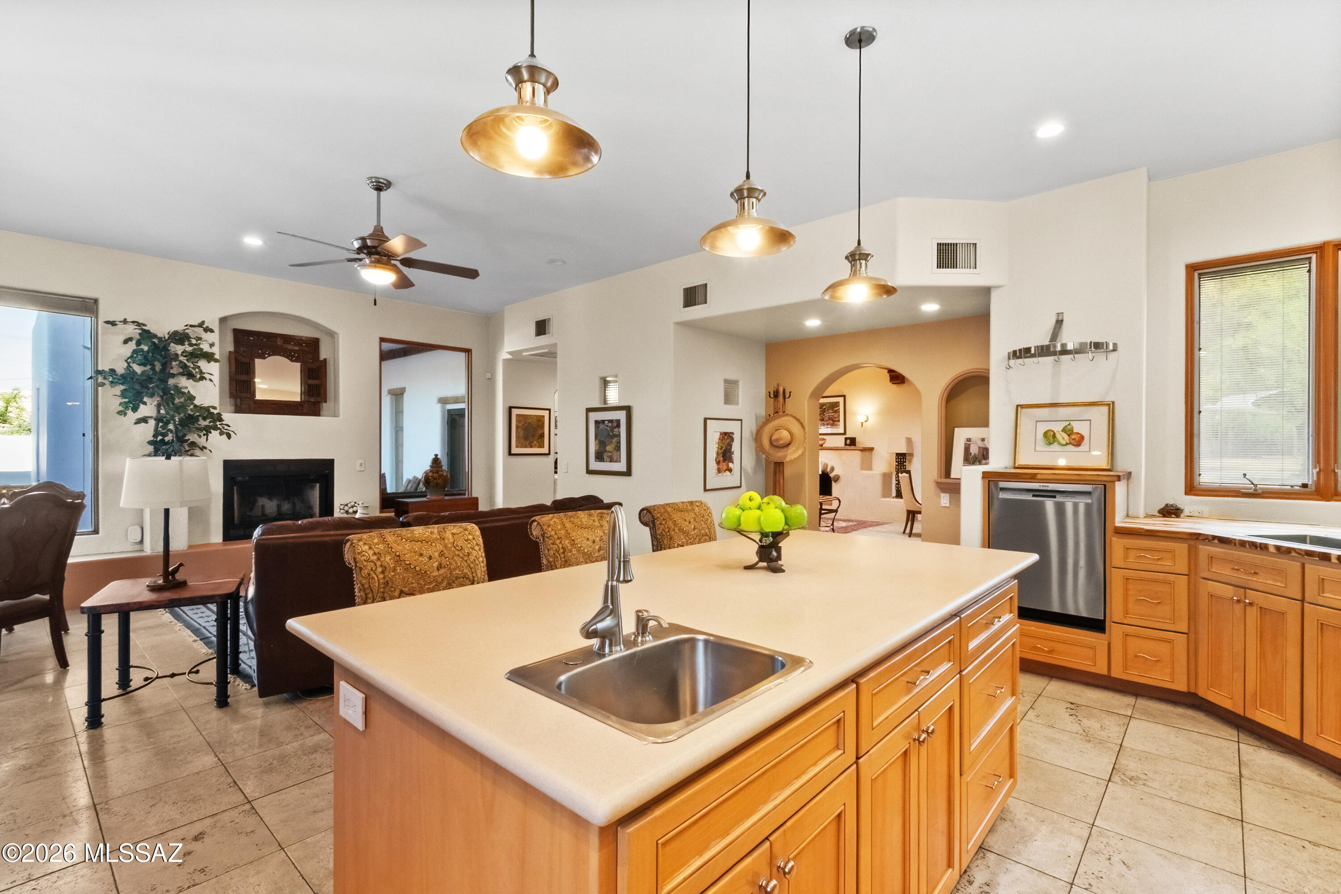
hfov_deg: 100.4
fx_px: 559
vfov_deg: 77.3
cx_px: 670
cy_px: 447
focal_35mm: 15
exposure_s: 1/4
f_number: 22
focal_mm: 10
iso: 1600
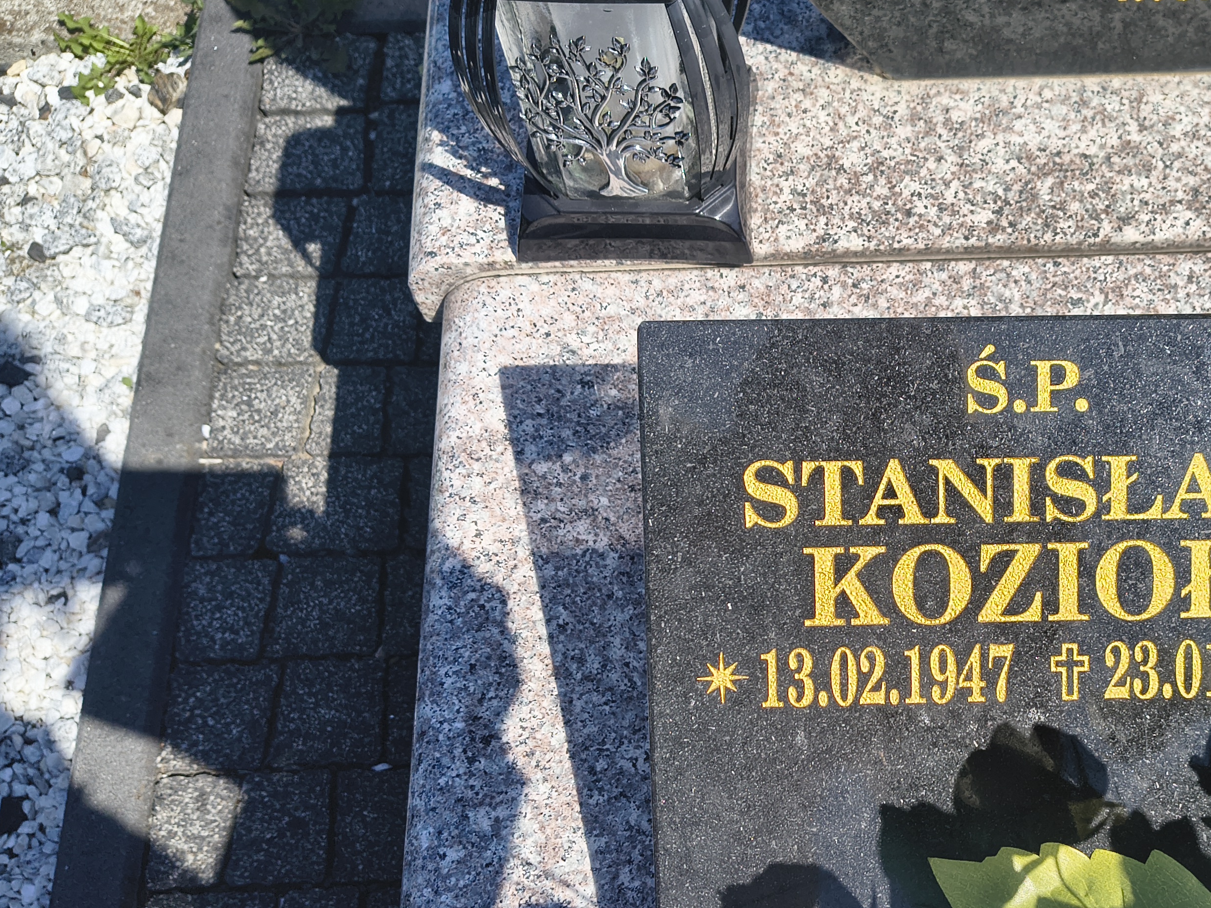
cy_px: 568
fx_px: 1399
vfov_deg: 35.8
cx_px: 905
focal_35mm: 40
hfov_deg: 45.2
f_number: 1.8
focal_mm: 5.56
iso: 103
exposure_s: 1/3007
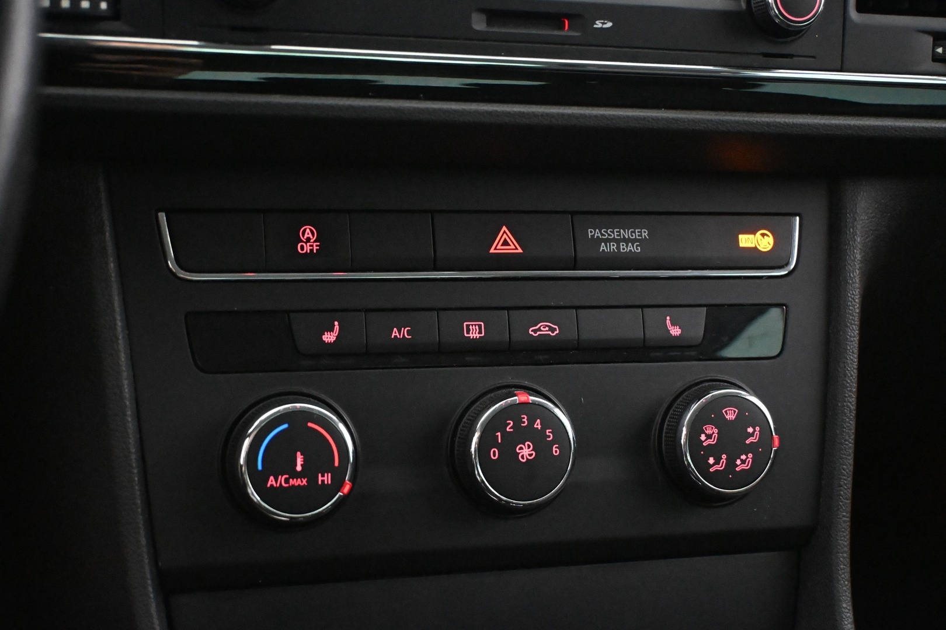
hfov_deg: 36.9
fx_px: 1419
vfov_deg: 25.1
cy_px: 315
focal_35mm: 54
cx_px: 473
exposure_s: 1/40
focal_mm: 36
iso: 12800
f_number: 5.3
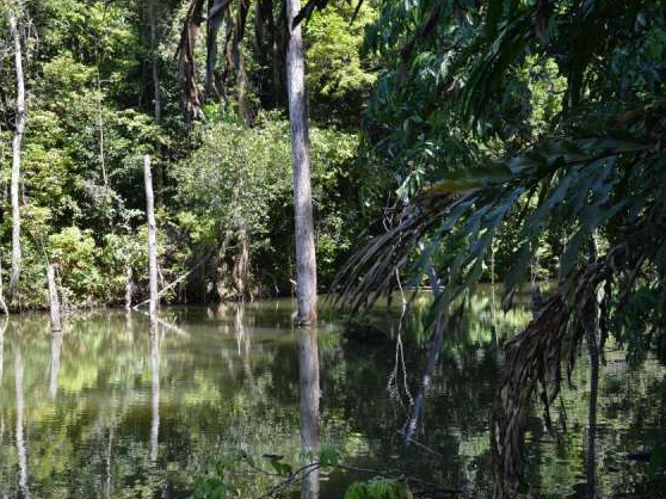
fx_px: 769
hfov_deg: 46.7
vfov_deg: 35.9
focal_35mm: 40
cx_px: 282
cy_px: 239
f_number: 5.6
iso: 800
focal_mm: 29
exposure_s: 1/320
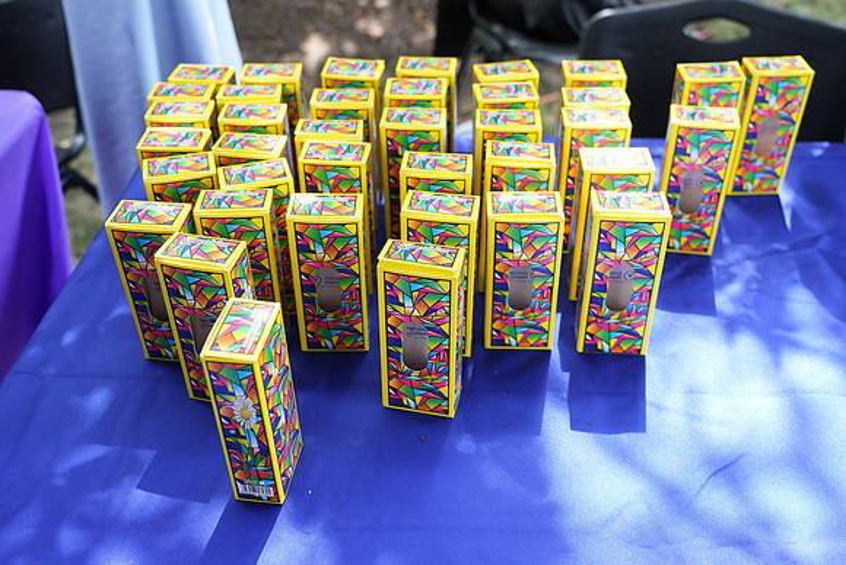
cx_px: 423
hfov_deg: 53.1
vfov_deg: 36.9
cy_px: 282
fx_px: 846
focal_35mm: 36
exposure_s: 1/80
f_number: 5
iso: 320
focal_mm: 36
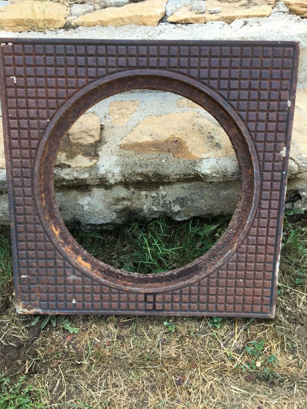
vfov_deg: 61.7
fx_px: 343
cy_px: 204
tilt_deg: -40.2
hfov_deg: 48.2
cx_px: 154
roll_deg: +2.0
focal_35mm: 29
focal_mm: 4.15
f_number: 2.2
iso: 40
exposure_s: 1/100
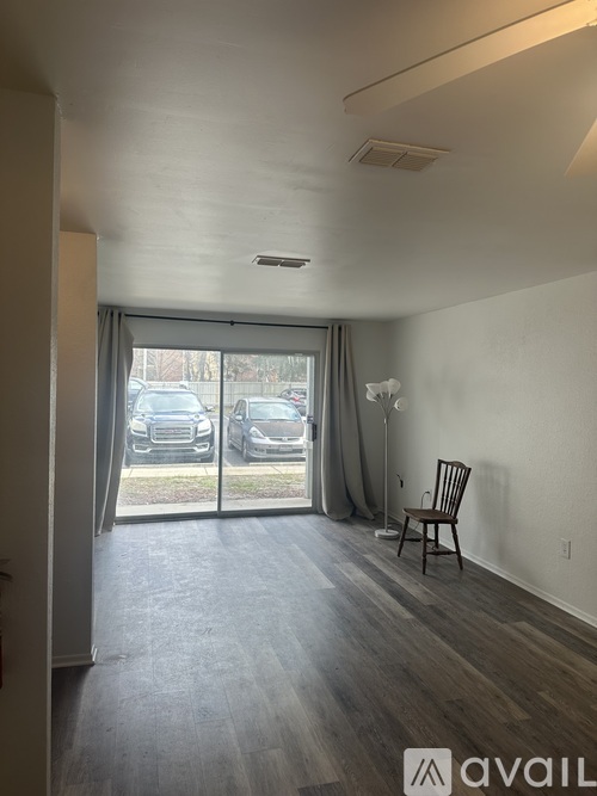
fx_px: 552
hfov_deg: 56.8
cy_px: 398
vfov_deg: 71.6
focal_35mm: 24
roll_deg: -1.8
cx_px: 298
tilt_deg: -0.4
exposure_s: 1/183
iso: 64
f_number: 1.78
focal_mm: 6.86
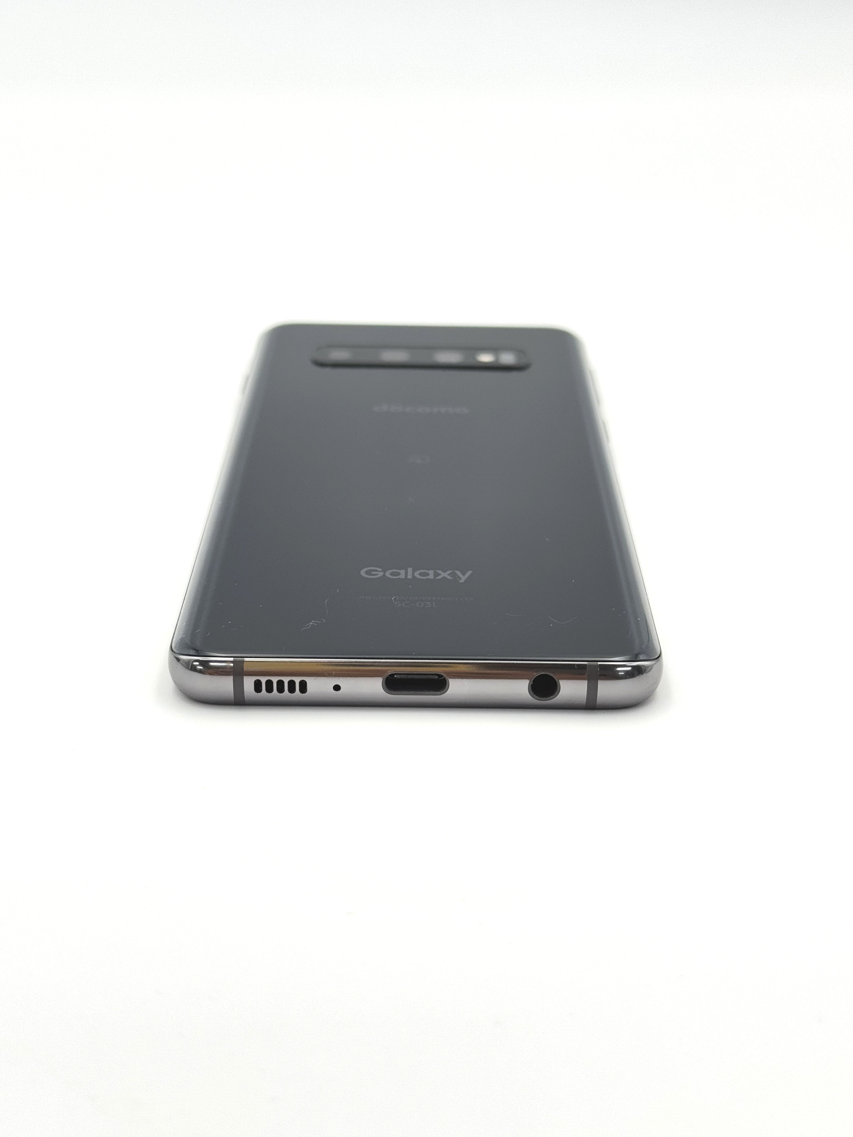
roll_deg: -1.4
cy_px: 568
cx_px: 426
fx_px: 1577
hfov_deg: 30.3
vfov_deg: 39.7
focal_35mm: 48
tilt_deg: -26.7
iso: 64
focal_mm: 6.76
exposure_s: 1/364
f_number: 1.78
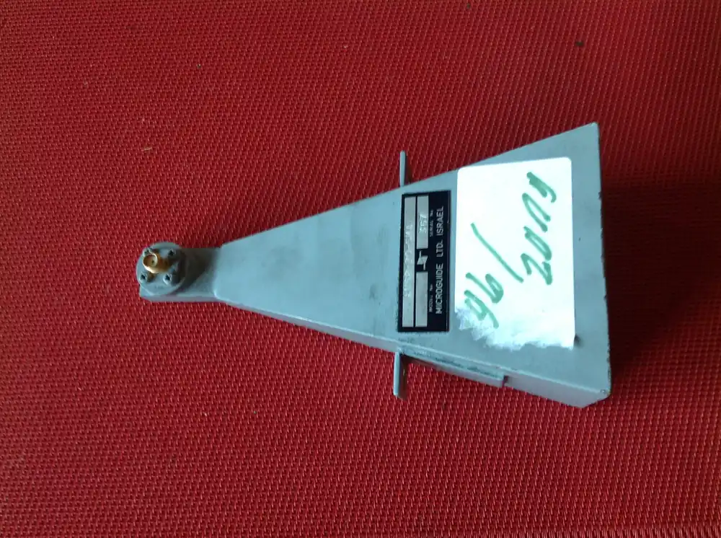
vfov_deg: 40.6
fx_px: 728
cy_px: 269
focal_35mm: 35
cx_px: 360
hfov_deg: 52.7
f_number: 2.4
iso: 100
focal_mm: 4.28
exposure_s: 1/15
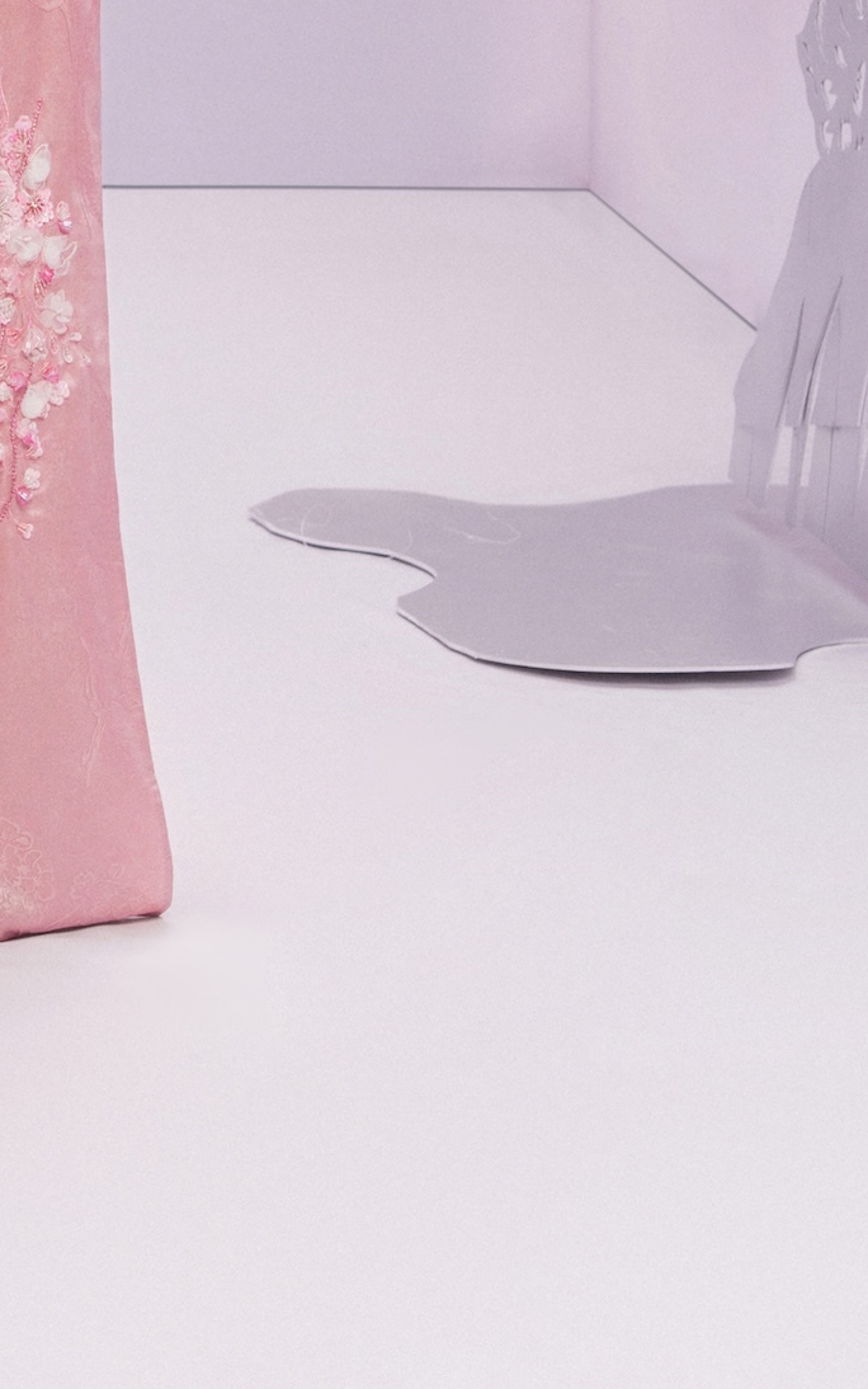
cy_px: -375
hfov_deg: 8.9
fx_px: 5487
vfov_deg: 13.9
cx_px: -275
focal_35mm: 145
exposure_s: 1/160
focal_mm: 55
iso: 250
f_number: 6.3
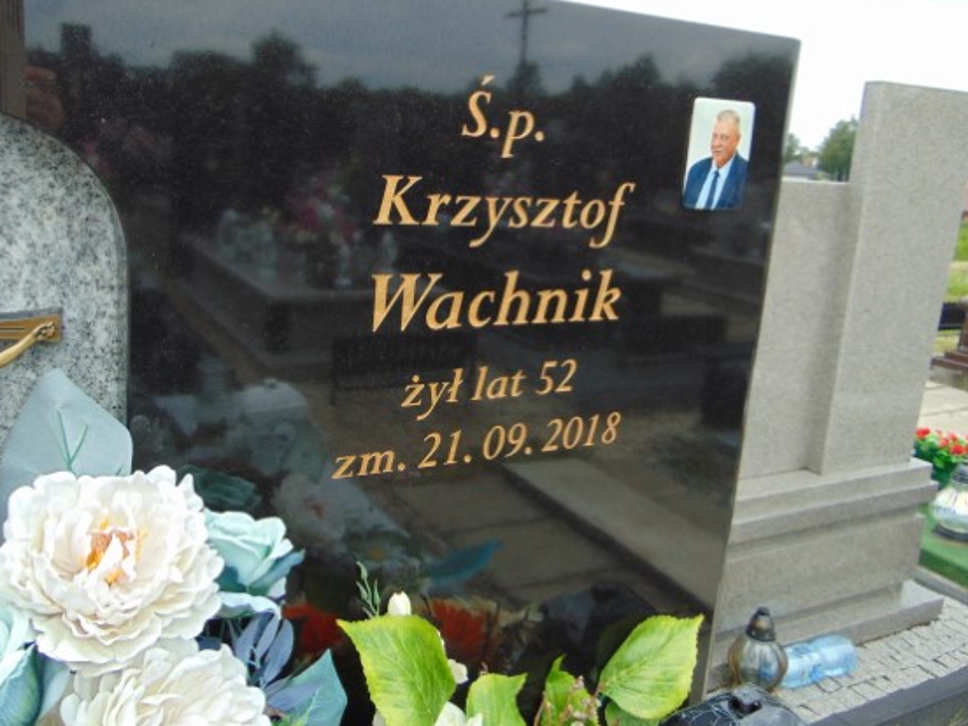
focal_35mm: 29
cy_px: 312
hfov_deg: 61.5
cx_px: 437
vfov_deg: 48.1
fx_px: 811
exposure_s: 1/500
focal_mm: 4.5
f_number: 3
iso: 80
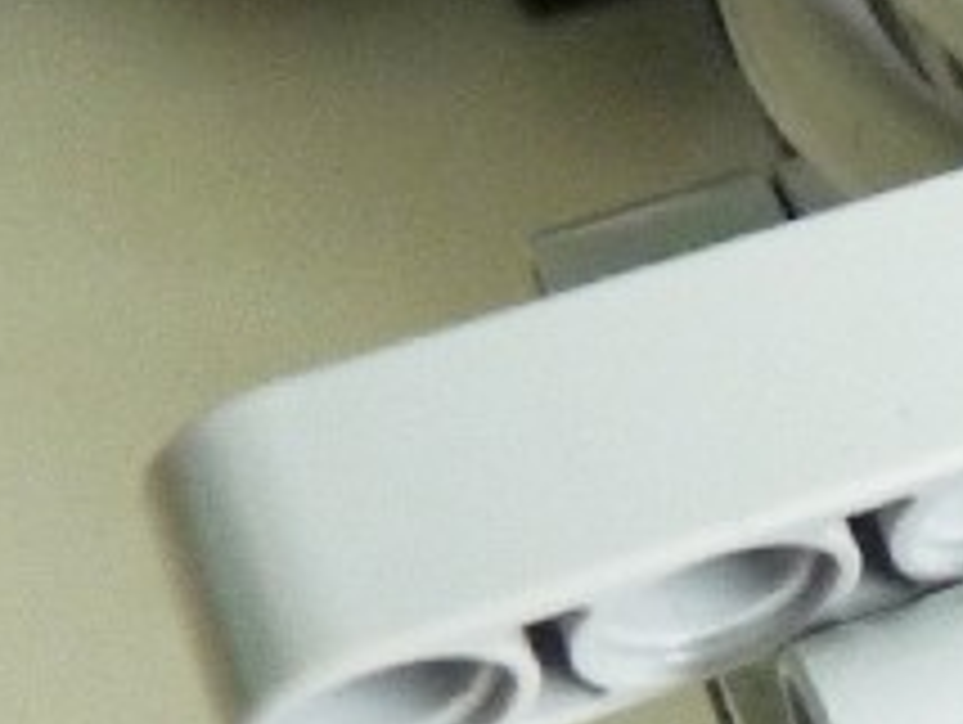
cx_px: 1746
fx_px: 3593
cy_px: 589
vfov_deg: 11.5
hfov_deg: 13.6
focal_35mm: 129
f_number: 2.8
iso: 200
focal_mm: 4.8
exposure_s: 1/30
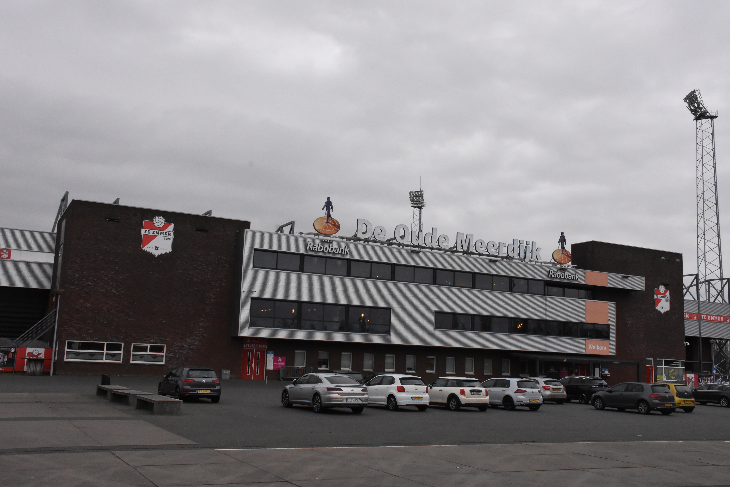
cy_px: 244
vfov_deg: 36.9
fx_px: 730
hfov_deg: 53.1
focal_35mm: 36
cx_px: 365
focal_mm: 24
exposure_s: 1/800
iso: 3200
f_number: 14
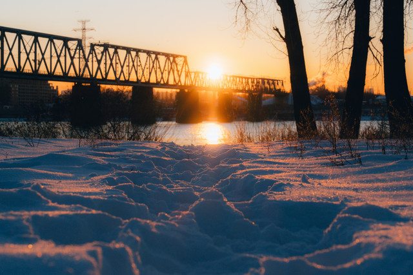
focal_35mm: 78
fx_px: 895
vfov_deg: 17.5
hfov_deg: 26.0
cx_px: 206
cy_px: 138
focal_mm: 52.1
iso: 1600
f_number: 9
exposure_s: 1/1600
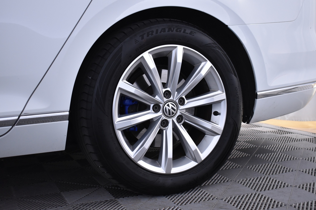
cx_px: 158
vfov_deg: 28.1
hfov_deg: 41.1
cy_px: 105
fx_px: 421
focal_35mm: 48
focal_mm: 32
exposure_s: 1/50
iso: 1400
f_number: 4.5
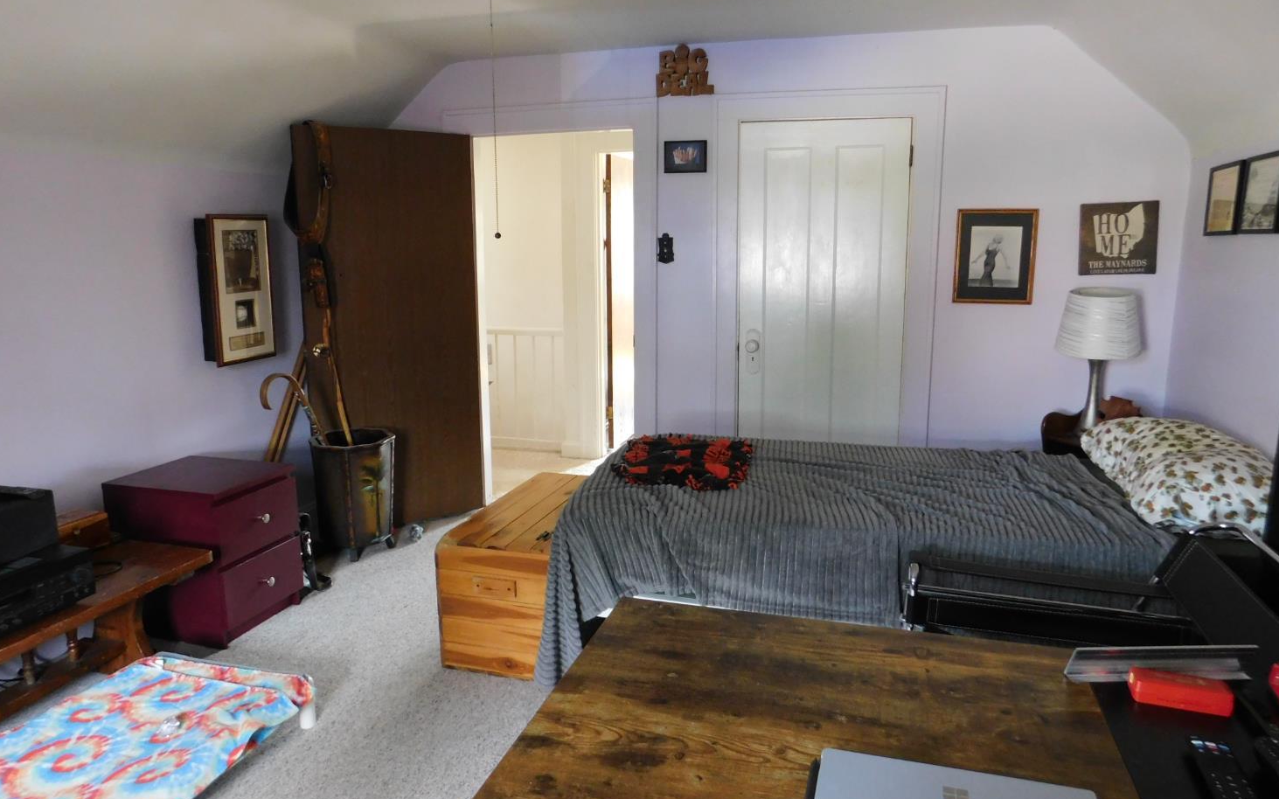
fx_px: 871
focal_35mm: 25
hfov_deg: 72.6
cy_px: 394
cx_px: 637
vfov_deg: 49.3
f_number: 3
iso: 400
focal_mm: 4
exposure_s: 1/13
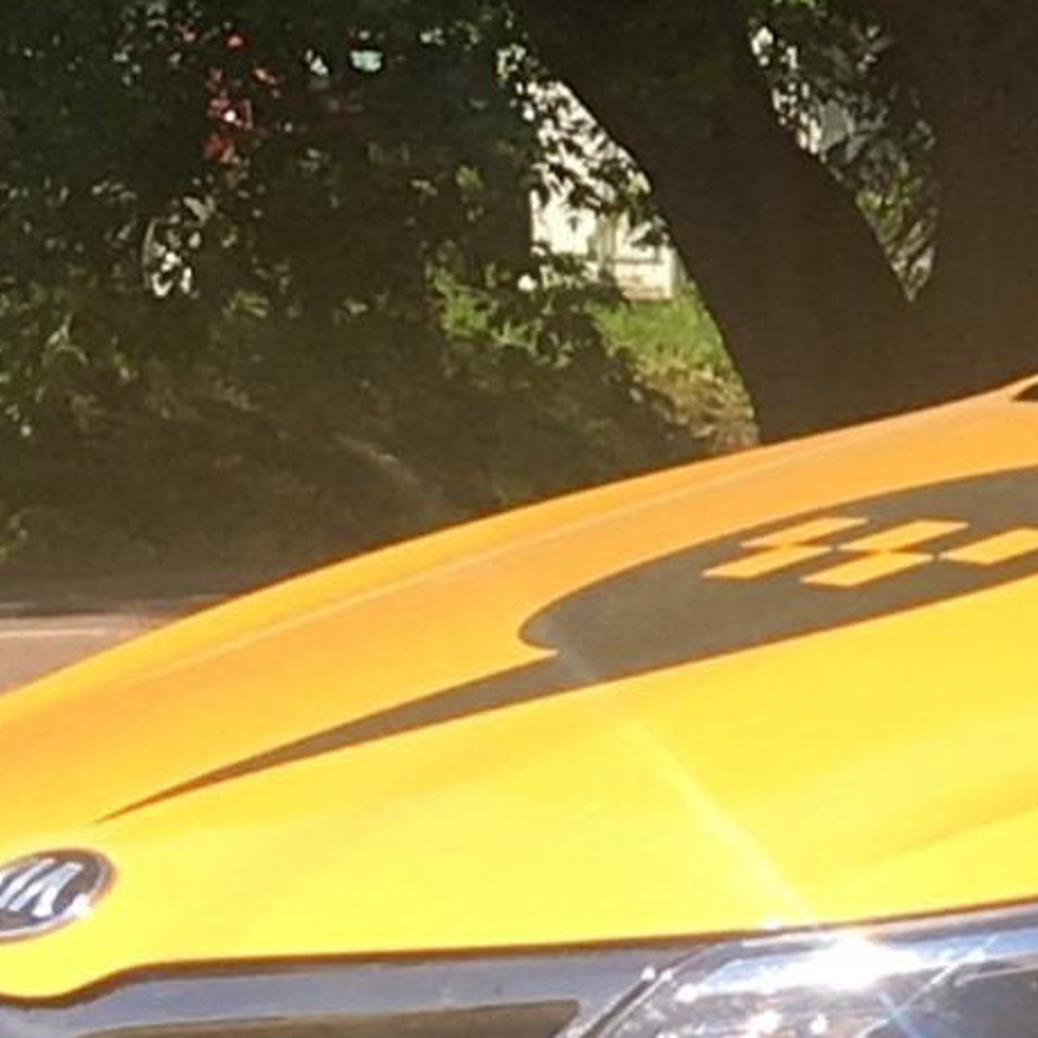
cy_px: 46
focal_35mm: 188
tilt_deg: +3.3
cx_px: 2700
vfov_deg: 9.3
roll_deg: -2.2
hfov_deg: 8.3
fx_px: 6378
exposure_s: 1/916
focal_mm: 4.15
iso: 25
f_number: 2.2
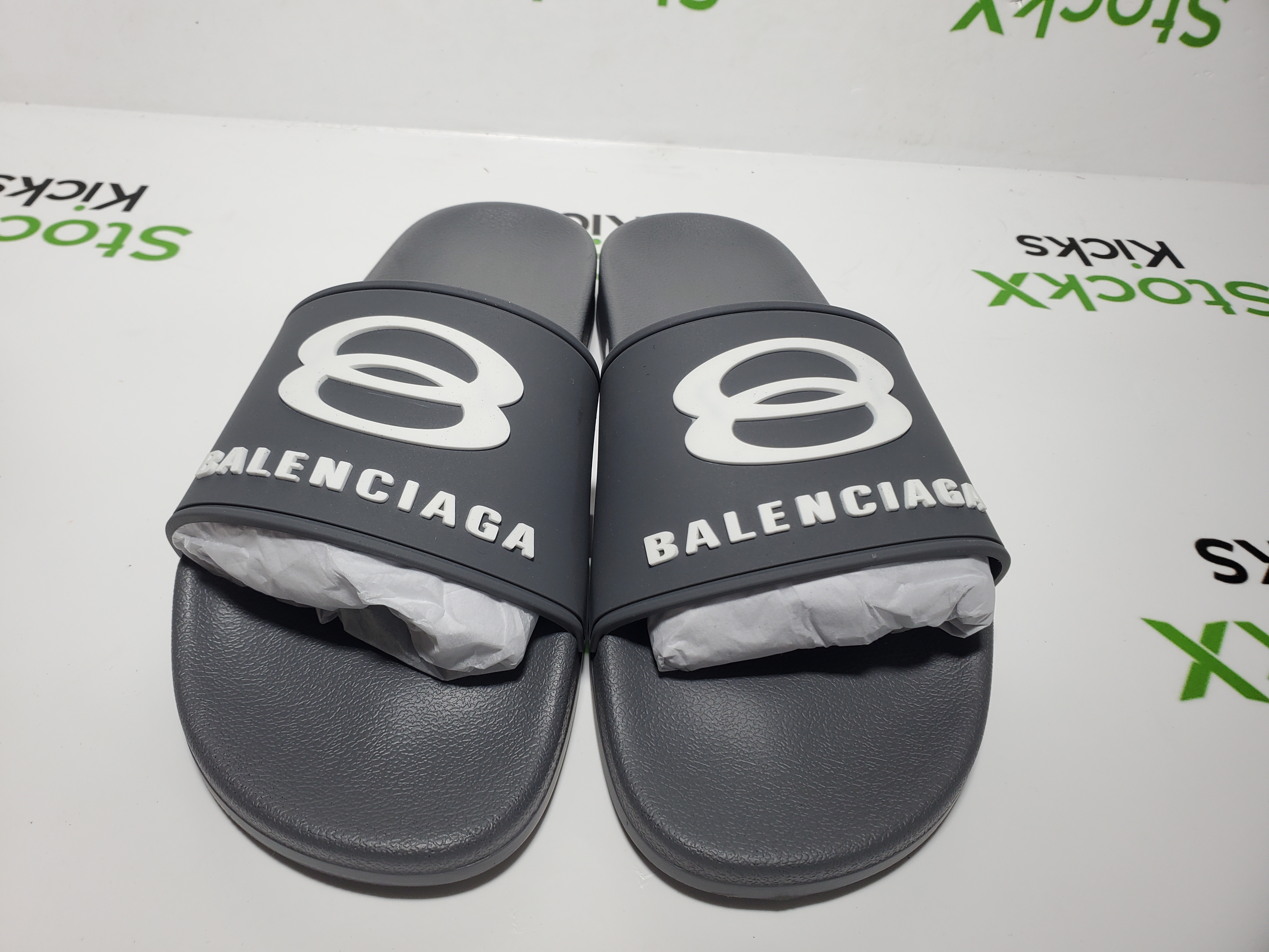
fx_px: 953
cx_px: 634
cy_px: 476
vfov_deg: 53.1
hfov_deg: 67.3
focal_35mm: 26
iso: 50
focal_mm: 4.3
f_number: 2.4
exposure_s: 1/203
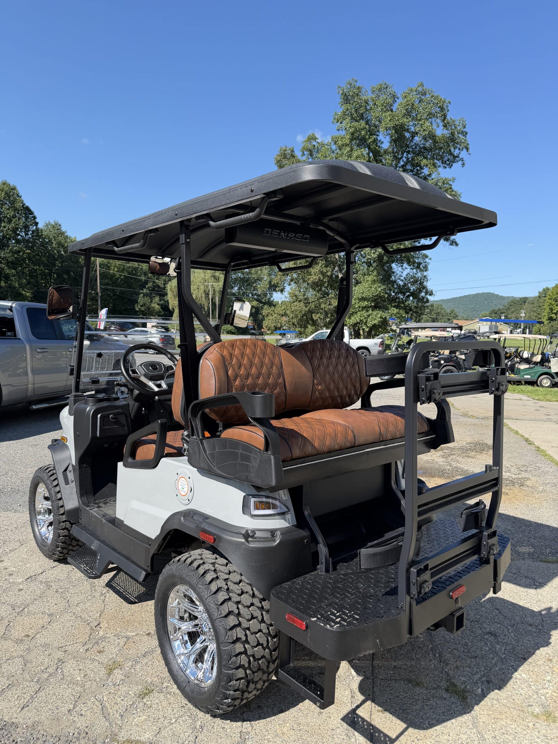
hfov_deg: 56.8
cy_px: 372
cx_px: 279
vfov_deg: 71.6
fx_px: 516
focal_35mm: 24
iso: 80
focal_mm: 6.76
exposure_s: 1/2525
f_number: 1.78
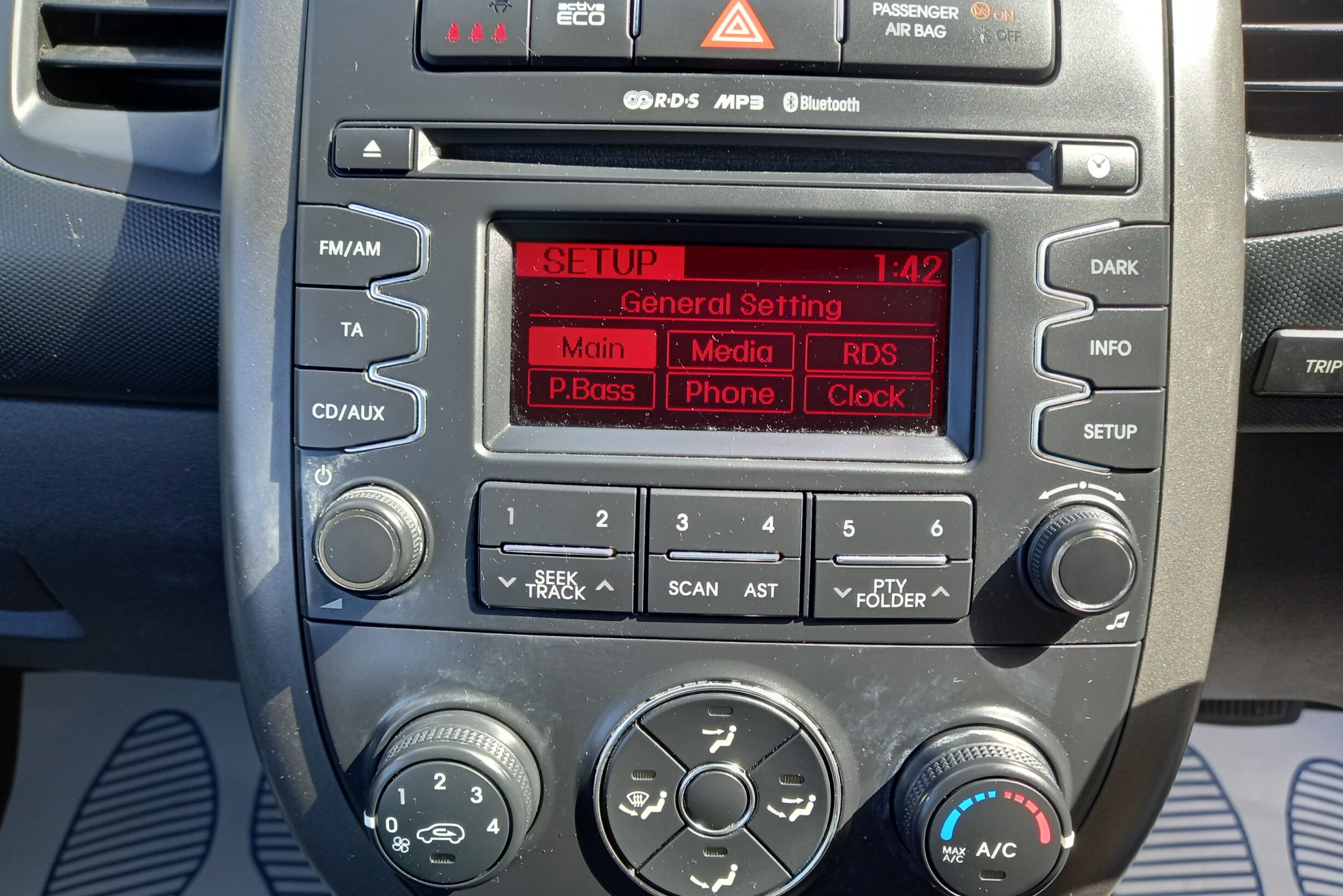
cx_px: 681
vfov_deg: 47.9
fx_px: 1007
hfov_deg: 67.4
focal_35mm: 27
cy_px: 479
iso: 50
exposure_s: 1/60
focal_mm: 4.6
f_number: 2
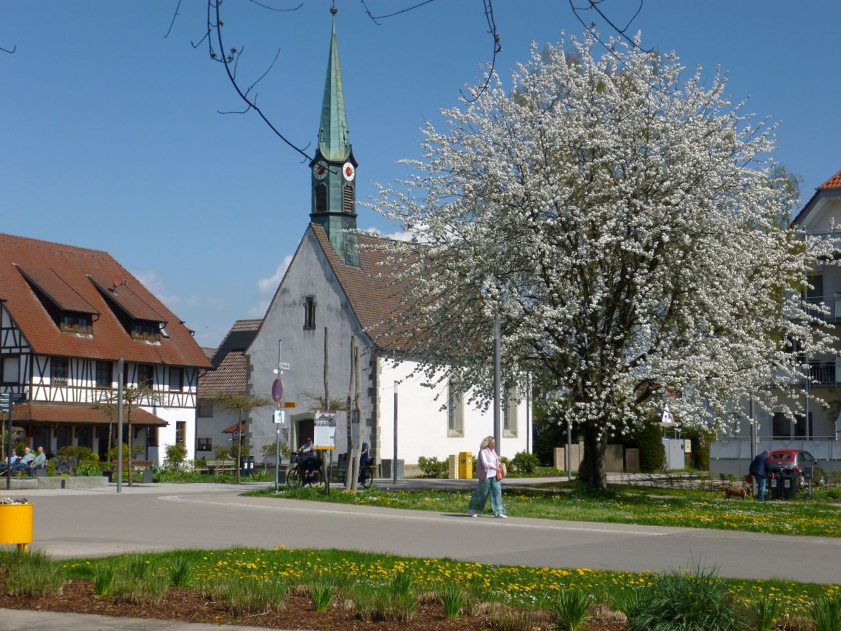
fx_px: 1555
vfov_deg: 22.9
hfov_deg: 30.3
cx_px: 420
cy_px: 316
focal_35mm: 64
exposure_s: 1/1000
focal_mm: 11.5
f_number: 4.5
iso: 100
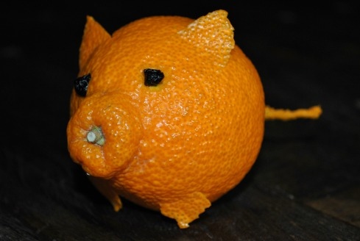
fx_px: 571
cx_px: 180
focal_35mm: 57
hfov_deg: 35.0
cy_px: 120
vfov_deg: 23.9
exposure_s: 1/60
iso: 200
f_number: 5
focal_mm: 38
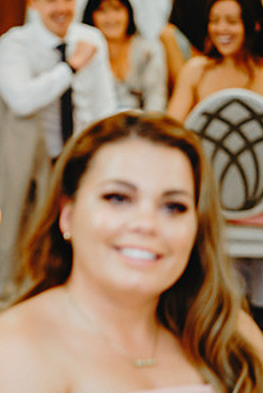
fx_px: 1828
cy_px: 186
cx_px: -115
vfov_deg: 12.3
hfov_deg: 8.1
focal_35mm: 167
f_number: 2.8
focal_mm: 85
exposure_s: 1/125
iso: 2000
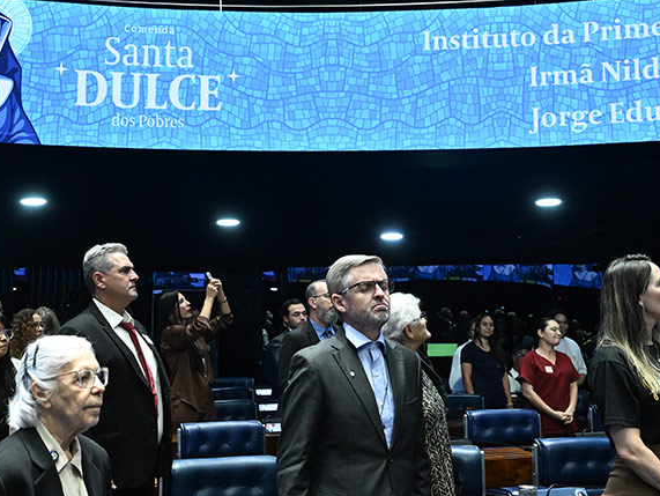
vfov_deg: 28.0
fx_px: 992
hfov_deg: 36.8
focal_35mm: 52
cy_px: 207
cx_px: 298
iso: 4000
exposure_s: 1/200
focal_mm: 24
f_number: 5
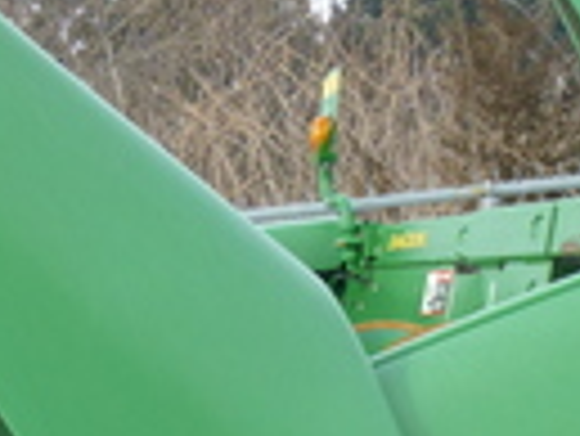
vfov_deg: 7.7
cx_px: 553
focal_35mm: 190
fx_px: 3186
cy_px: 571
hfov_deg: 10.3
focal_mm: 8
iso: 100
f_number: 3.9
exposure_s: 1/320
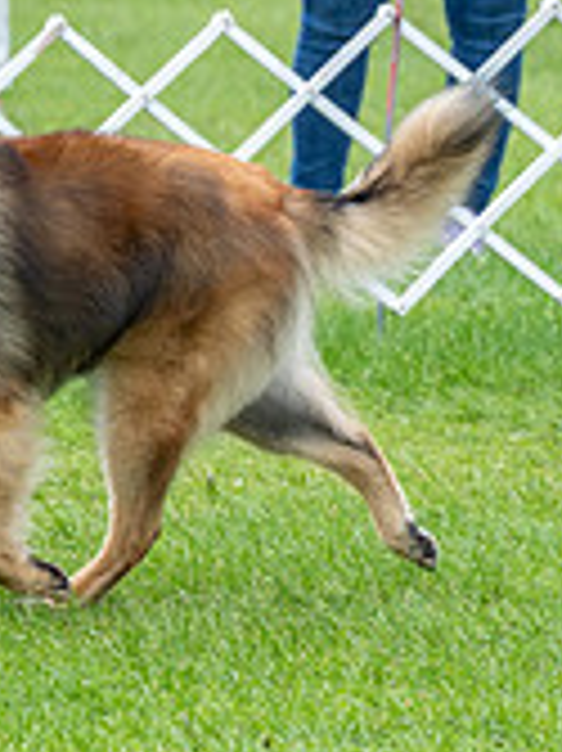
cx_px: -56
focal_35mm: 571
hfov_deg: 2.6
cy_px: 32
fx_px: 12376
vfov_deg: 3.5
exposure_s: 1/800
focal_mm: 147
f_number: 5
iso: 400
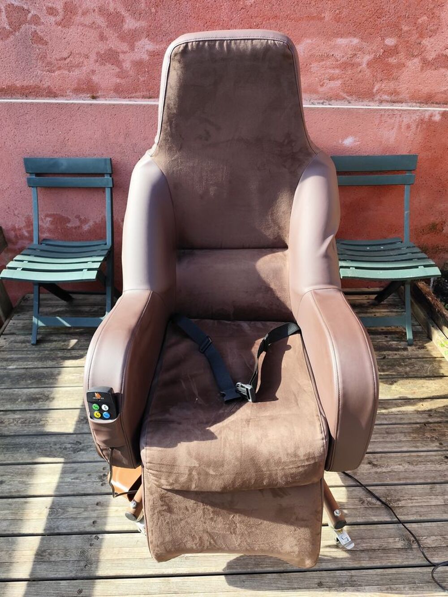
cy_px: 298
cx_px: 224
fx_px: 397
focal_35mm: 23
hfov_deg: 58.9
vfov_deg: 73.9
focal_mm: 6.19
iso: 50
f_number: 1.65
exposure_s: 1/211
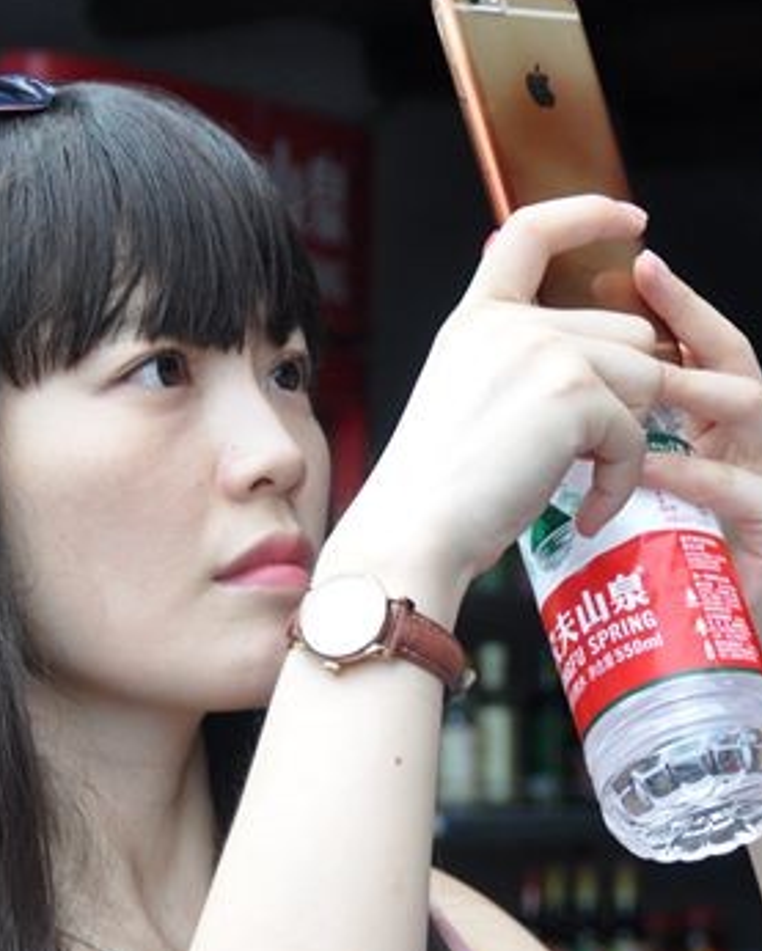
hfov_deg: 9.9
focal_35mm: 156
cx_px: 231
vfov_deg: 12.3
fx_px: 4396
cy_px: 623
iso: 400
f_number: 8
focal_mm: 48
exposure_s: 1/250
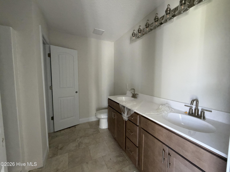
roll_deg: +0.1
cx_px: 115
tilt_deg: -4.9
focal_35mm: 14
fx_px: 93
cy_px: 86
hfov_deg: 102.1
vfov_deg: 85.7
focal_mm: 2.22
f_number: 2.2
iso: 320
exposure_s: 1/71
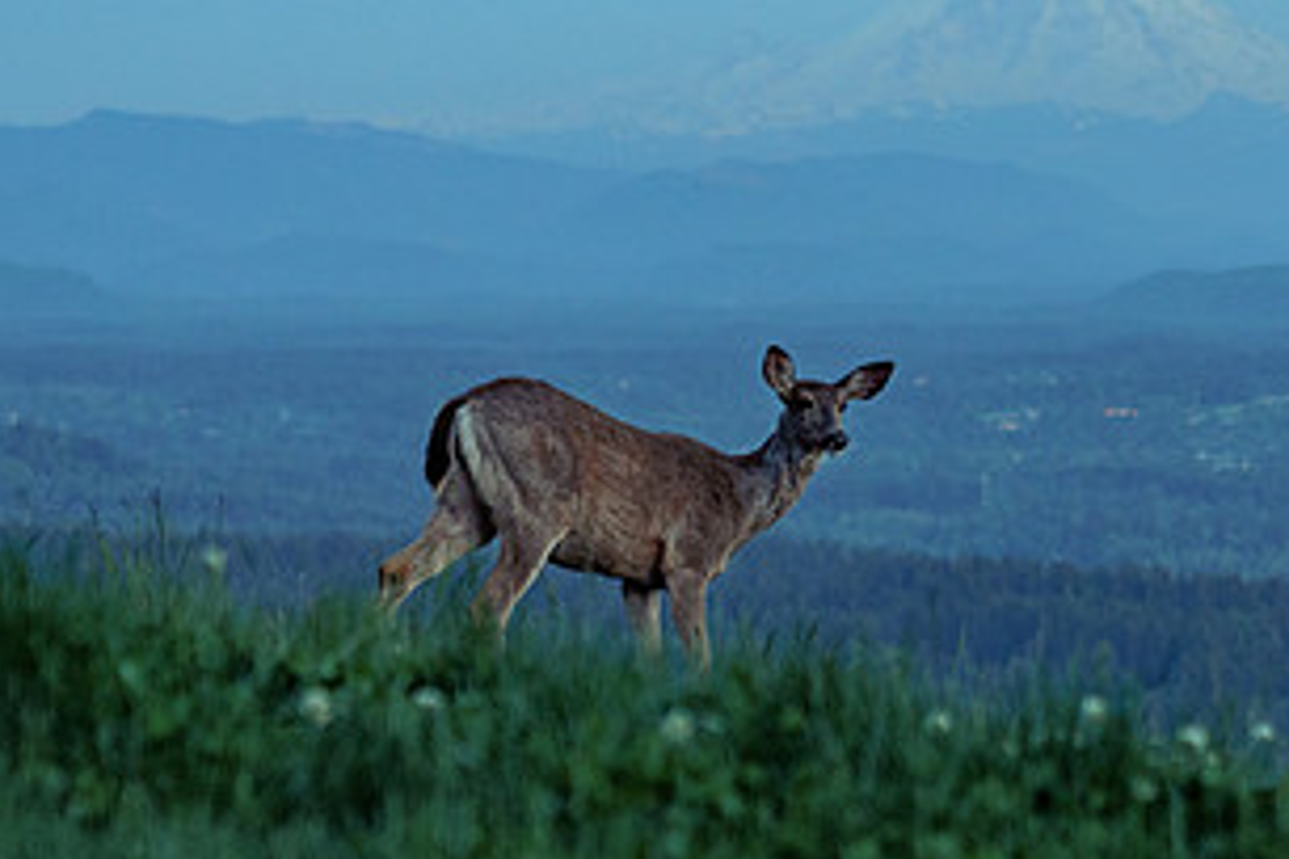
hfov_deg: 12.9
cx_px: 800
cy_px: 338
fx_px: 5693
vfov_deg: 8.6
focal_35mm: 159
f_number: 2.8
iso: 640
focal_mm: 70
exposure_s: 1/60
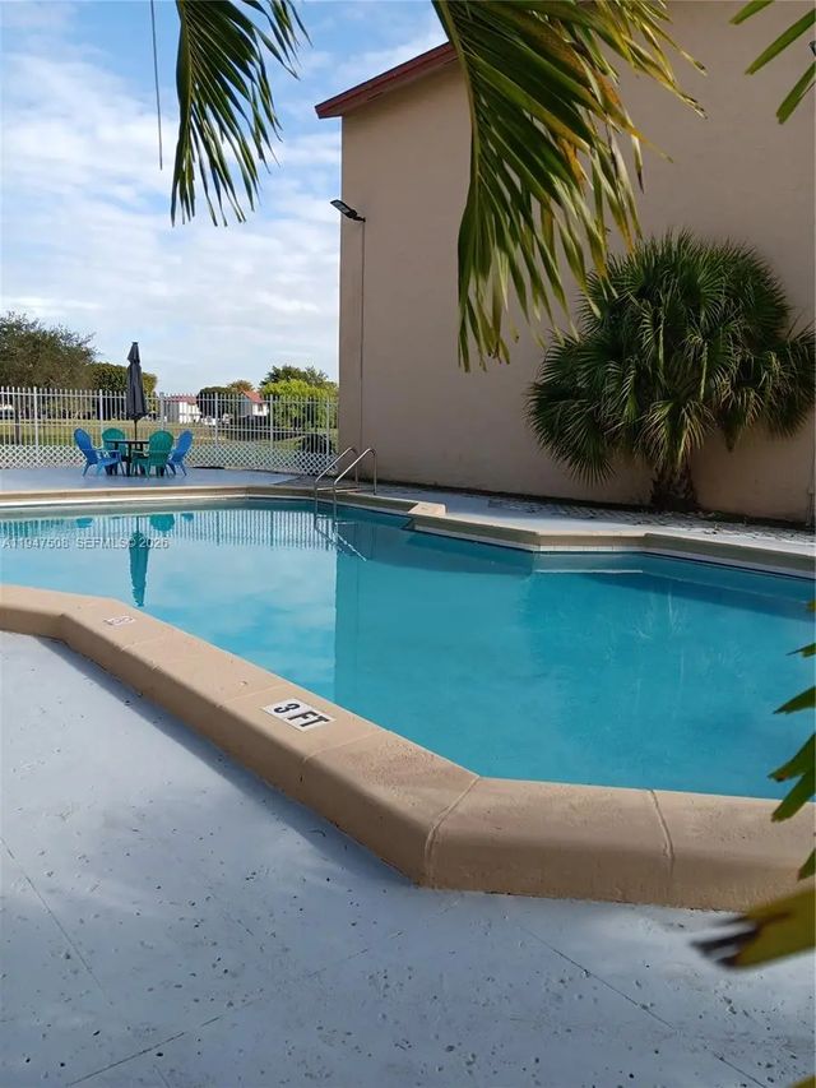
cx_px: 408
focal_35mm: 26
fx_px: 817
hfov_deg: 53.1
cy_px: 544
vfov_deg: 67.3
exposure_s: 1/500
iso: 20
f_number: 1.8
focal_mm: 3.98
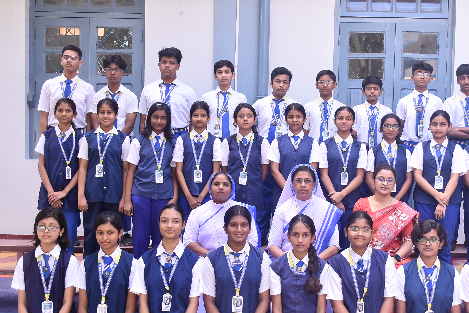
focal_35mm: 55
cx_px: 287
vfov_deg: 24.6
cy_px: 171
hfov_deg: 36.1
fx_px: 717
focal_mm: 24
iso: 400
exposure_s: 1/160
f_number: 5
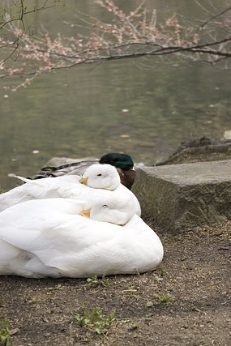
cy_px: 184
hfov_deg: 15.2
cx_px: 95
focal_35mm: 90
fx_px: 865
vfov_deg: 22.6
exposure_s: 1/500
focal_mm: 50
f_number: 5.6
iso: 200
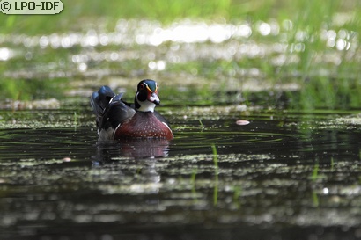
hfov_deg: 2.3
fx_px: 9021
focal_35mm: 900
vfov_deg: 1.5
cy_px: 120
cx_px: 180
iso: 2200
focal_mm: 600
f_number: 6.3
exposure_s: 1/1000
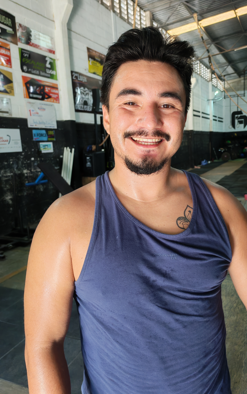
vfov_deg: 64.6
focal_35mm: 29
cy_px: 195
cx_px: 150
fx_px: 312
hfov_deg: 42.9
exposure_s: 1/100
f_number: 1.9
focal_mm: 6.12
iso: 1250
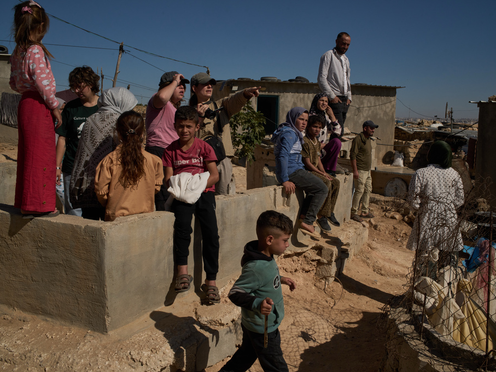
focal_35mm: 38
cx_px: 261
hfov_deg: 49.0
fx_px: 544
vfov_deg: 37.7
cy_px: 186
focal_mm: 35
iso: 500
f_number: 16
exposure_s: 1/1000
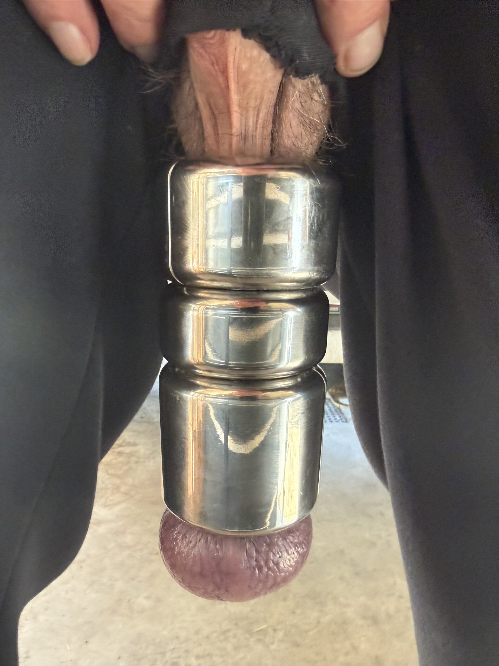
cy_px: 333
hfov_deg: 56.8
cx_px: 250
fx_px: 461
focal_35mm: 24
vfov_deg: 71.6
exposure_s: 1/60
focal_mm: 2.22
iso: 400
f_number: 2.2
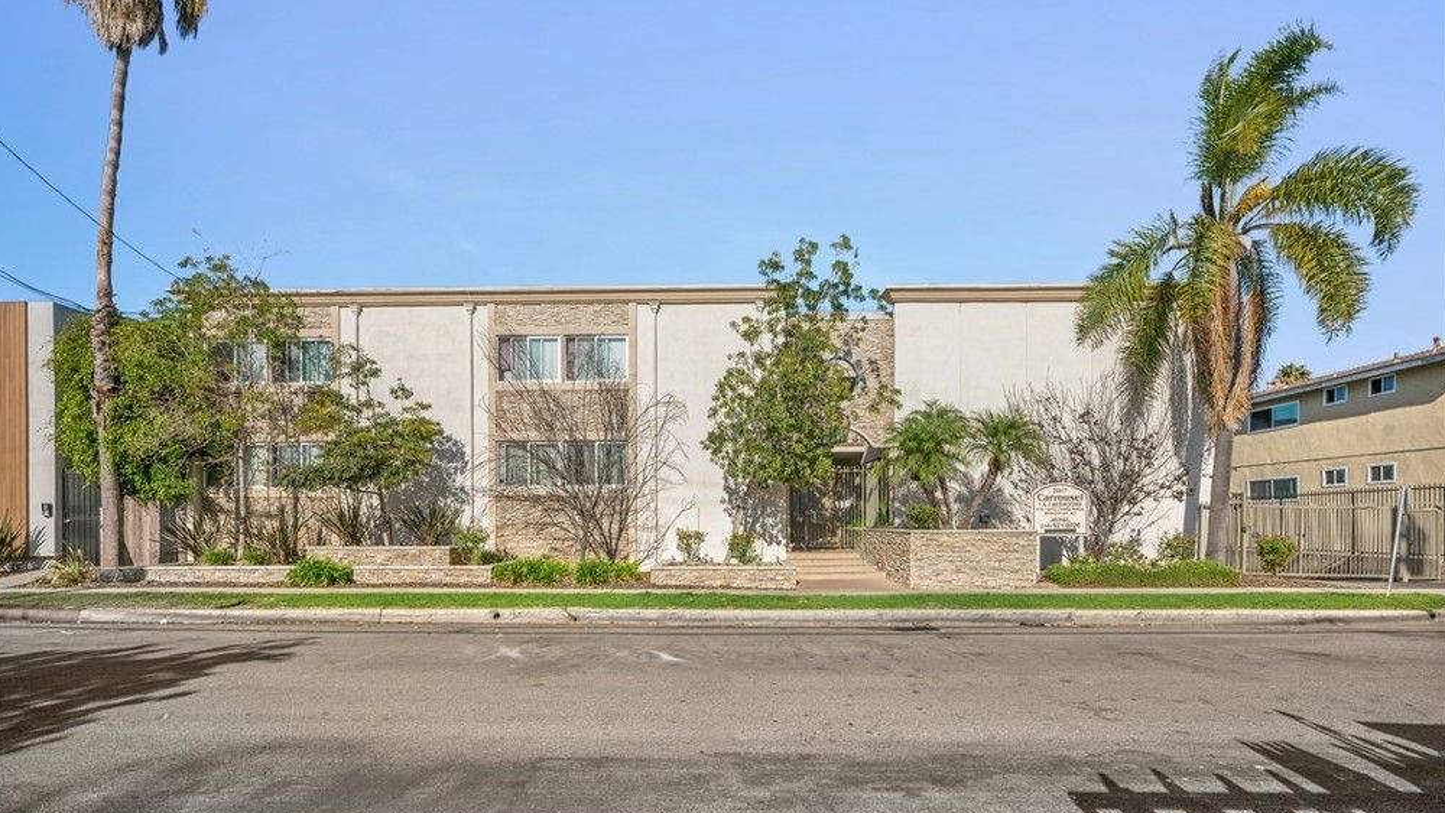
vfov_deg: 70.5
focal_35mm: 15
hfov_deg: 103.0
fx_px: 575
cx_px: 711
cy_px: 421
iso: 100
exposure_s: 1/250
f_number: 10
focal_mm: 14
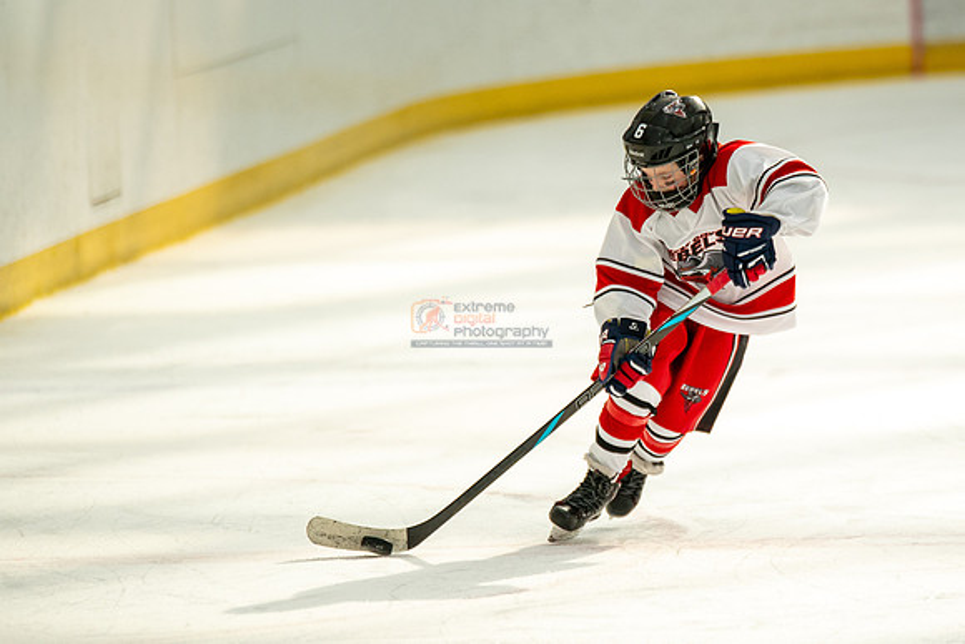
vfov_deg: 3.0
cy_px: 322
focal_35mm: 458
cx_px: 737
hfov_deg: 4.5
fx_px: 12289
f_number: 3.2
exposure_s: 1/2500
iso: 1600
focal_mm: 300
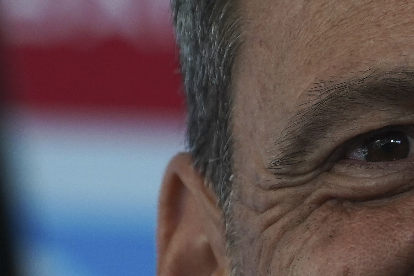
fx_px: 14030
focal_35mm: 1220
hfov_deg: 1.7
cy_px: 183
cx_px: 487
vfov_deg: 1.1
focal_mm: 294
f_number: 6.3
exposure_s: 1/200
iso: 1600
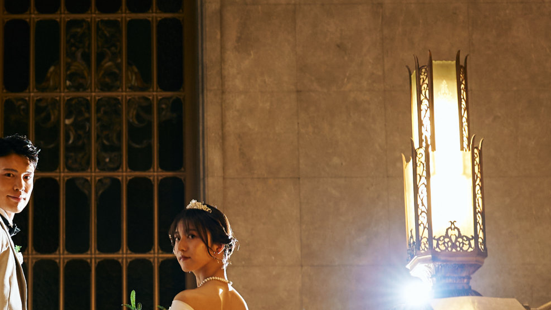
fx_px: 1388
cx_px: 111
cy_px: 359
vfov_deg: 12.5
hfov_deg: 22.2
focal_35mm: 95
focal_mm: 35
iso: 320
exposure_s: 1/80
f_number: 2.8
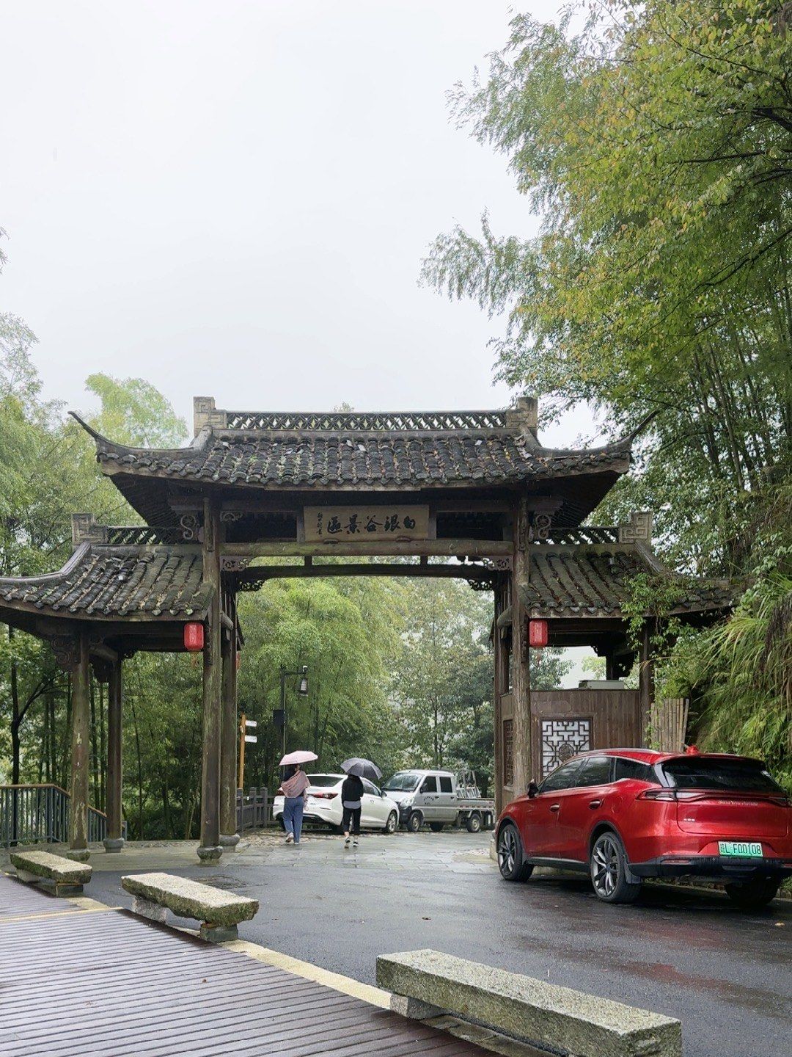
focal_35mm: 55
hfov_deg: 26.6
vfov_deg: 34.9
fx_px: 1678
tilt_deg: +2.2
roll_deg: -0.6
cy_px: 528
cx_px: 396
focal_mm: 6.86
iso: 100
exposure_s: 1/301
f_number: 1.78
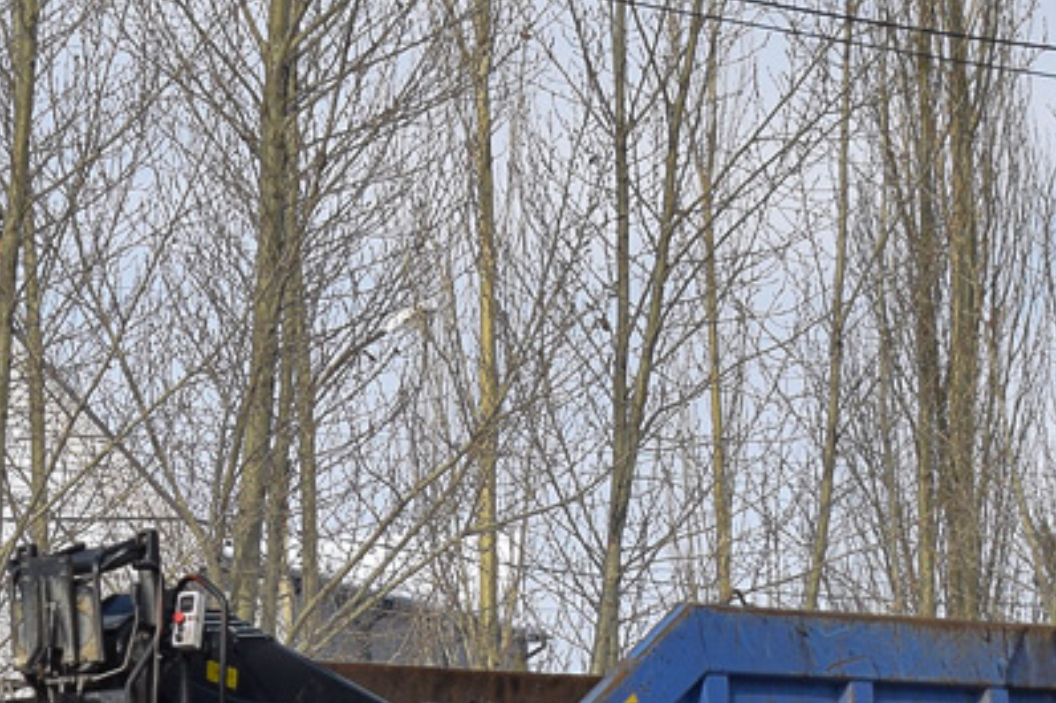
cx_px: 281
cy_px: 830
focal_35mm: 181
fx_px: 5307
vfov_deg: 7.5
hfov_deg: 11.3
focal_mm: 40
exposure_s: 1/1000
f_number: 6.3
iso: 200
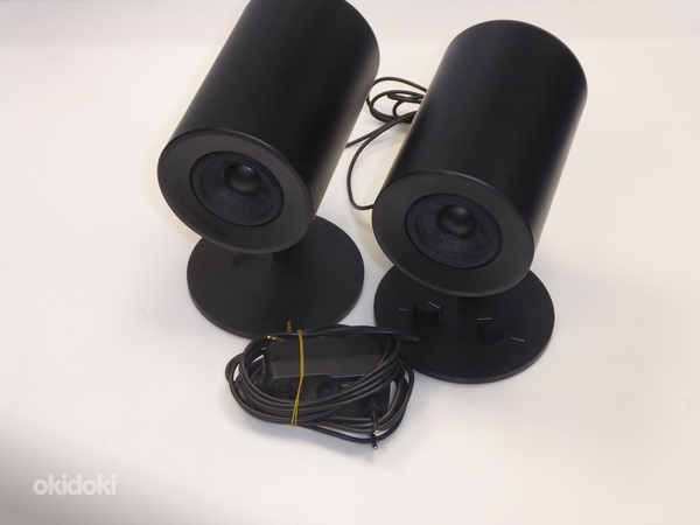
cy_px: 262
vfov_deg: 21.3
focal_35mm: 69
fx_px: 1395
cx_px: 350
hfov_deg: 28.2
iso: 400
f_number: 4.4
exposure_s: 1/60
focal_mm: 11.7
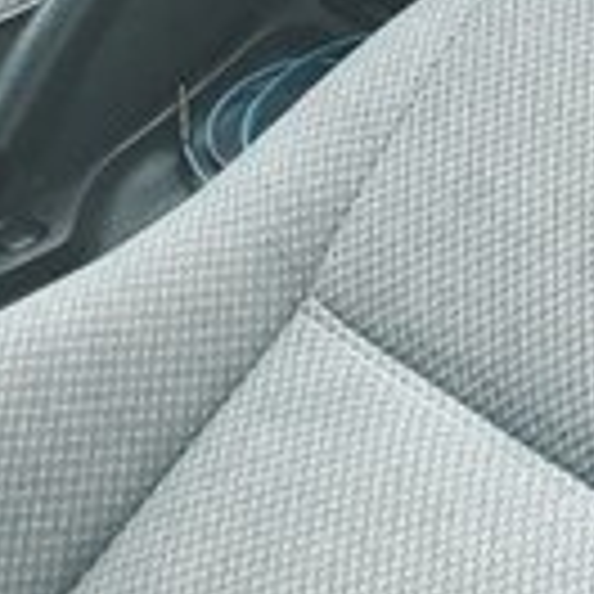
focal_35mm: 119
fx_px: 2310
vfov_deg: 13.6
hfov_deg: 13.6
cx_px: 940
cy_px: -367
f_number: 1.7
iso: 200
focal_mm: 3.71
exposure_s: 1/50
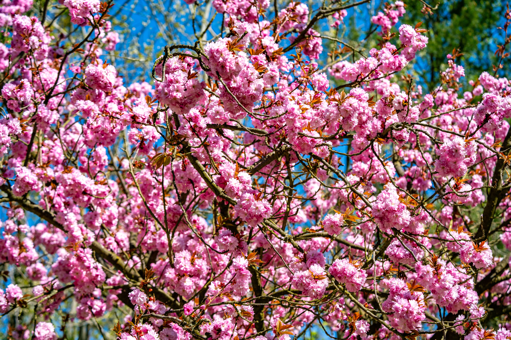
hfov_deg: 22.6
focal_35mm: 90
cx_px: 256
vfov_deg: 15.2
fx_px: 1277
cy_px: 170
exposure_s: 1/1600
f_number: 5.6
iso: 250
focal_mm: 90
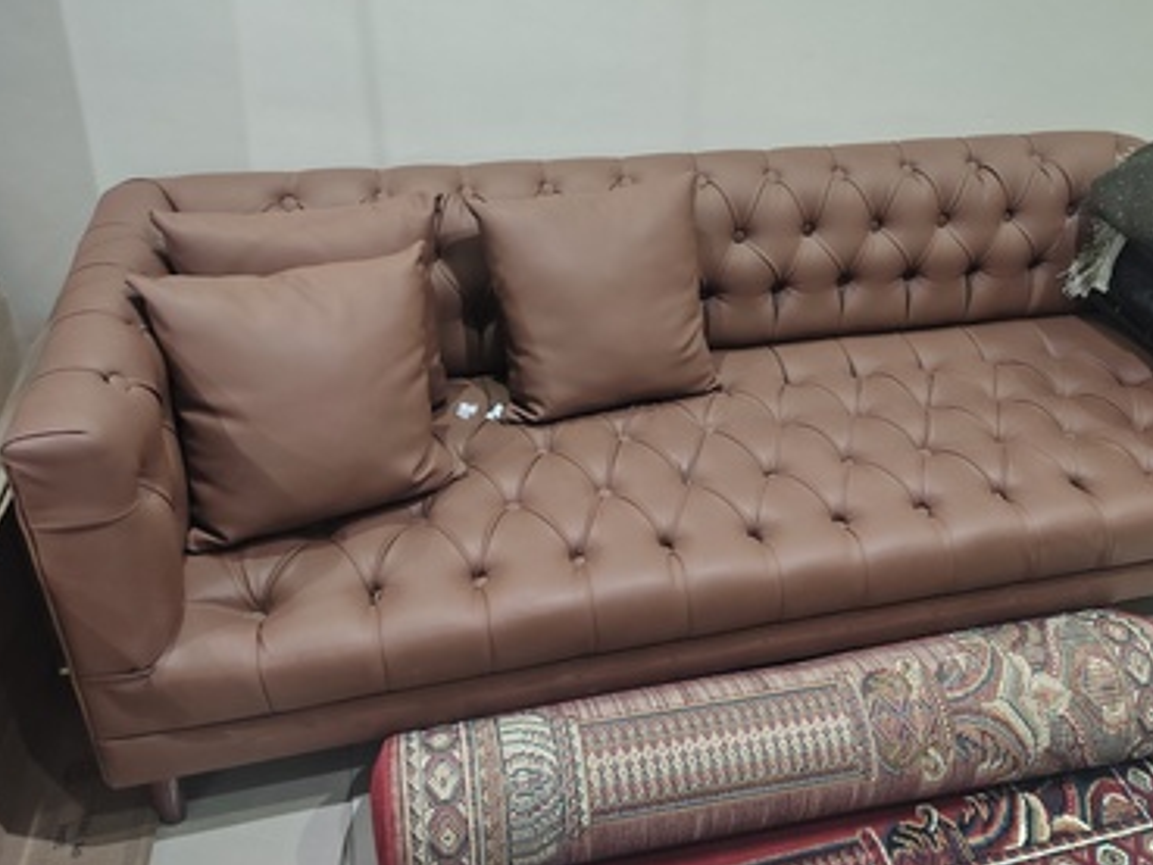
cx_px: 695
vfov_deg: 45.4
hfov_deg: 57.8
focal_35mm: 31
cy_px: 404
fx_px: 1033
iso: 1523
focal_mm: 4.71
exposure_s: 1/30
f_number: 1.7
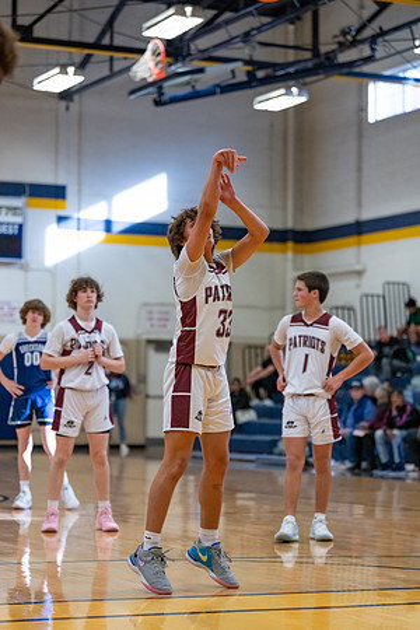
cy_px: 315
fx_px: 1662
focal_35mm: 95
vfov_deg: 21.5
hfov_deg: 14.4
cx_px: 210
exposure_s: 1/1000
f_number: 2.8
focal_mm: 95
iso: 5000
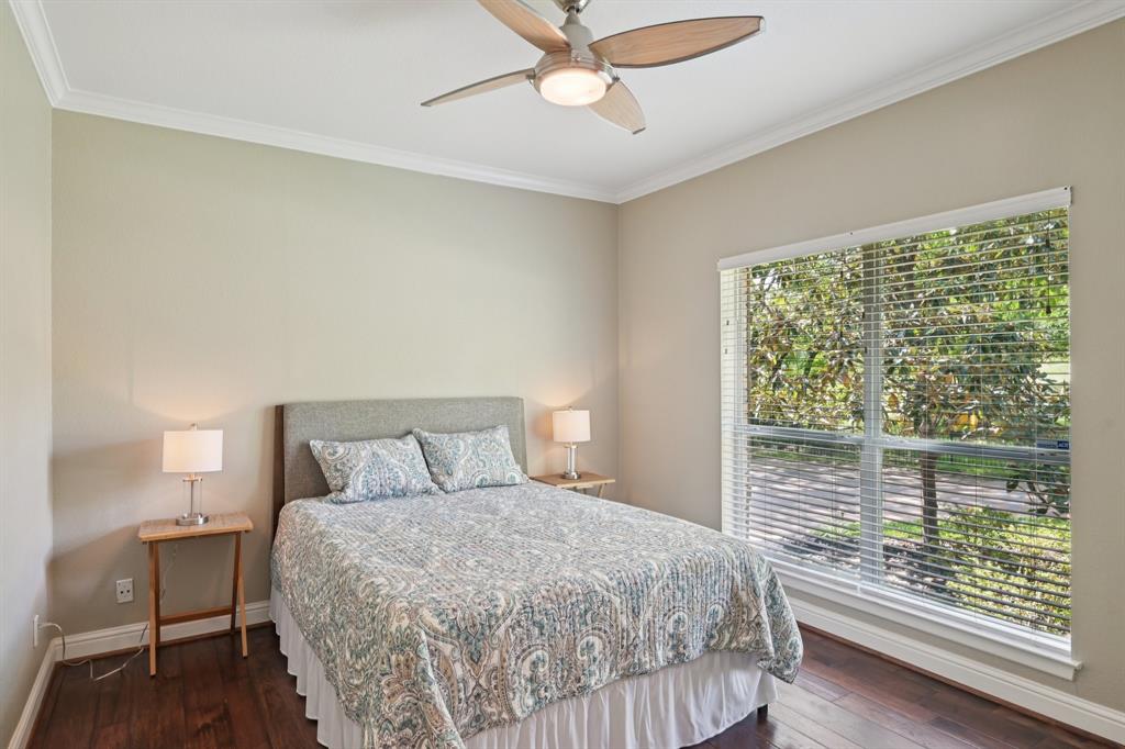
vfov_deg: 61.9
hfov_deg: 84.0
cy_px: 374
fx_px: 625
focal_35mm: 20
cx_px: 562
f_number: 8
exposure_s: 1/20
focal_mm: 20
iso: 400
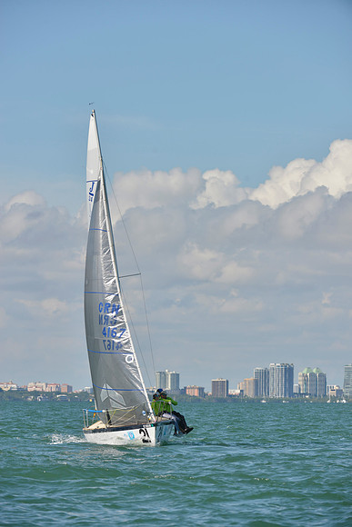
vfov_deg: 10.3
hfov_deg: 6.9
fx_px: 2931
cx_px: 176
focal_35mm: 200
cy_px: 264
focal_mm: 200
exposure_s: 1/1000
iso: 200
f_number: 8
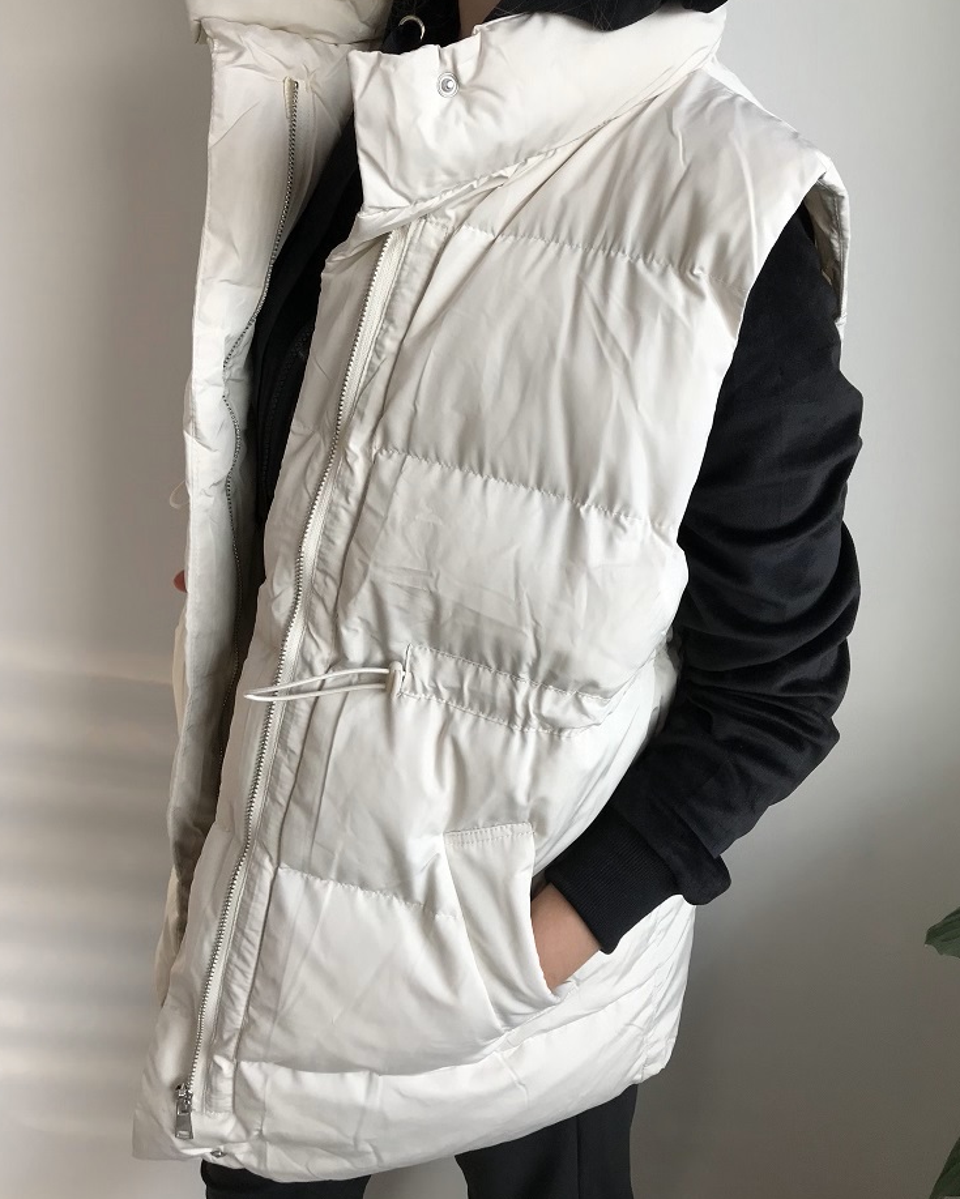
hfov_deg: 48.5
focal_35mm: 30
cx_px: 475
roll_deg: -0.9
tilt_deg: -17.9
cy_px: 577
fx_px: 1065
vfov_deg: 58.7
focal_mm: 3.99
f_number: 1.8
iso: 40
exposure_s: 1/100
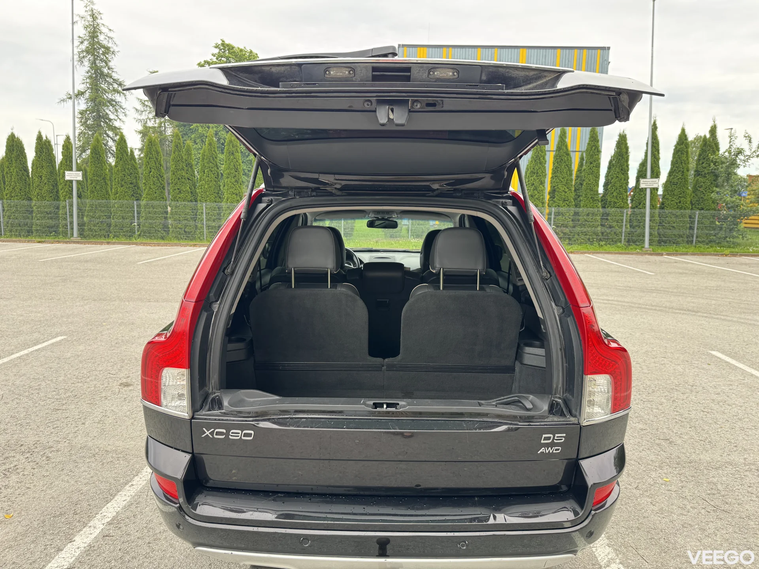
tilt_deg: -7.9
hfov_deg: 71.6
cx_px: 380
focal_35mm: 24
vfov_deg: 56.8
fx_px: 526
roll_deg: -0.9
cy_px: 284
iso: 100
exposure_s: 1/172
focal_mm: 6.76
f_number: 1.78
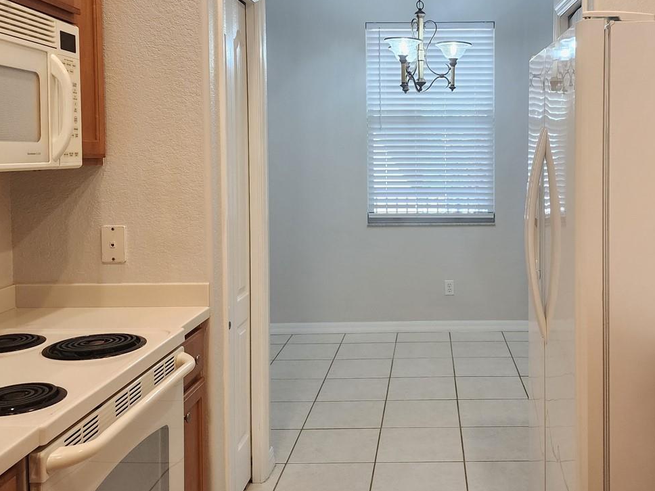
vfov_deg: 37.6
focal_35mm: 38
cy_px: 193
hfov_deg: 48.2
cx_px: 431
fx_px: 719
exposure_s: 1/120
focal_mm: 6.4
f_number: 1.8
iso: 250
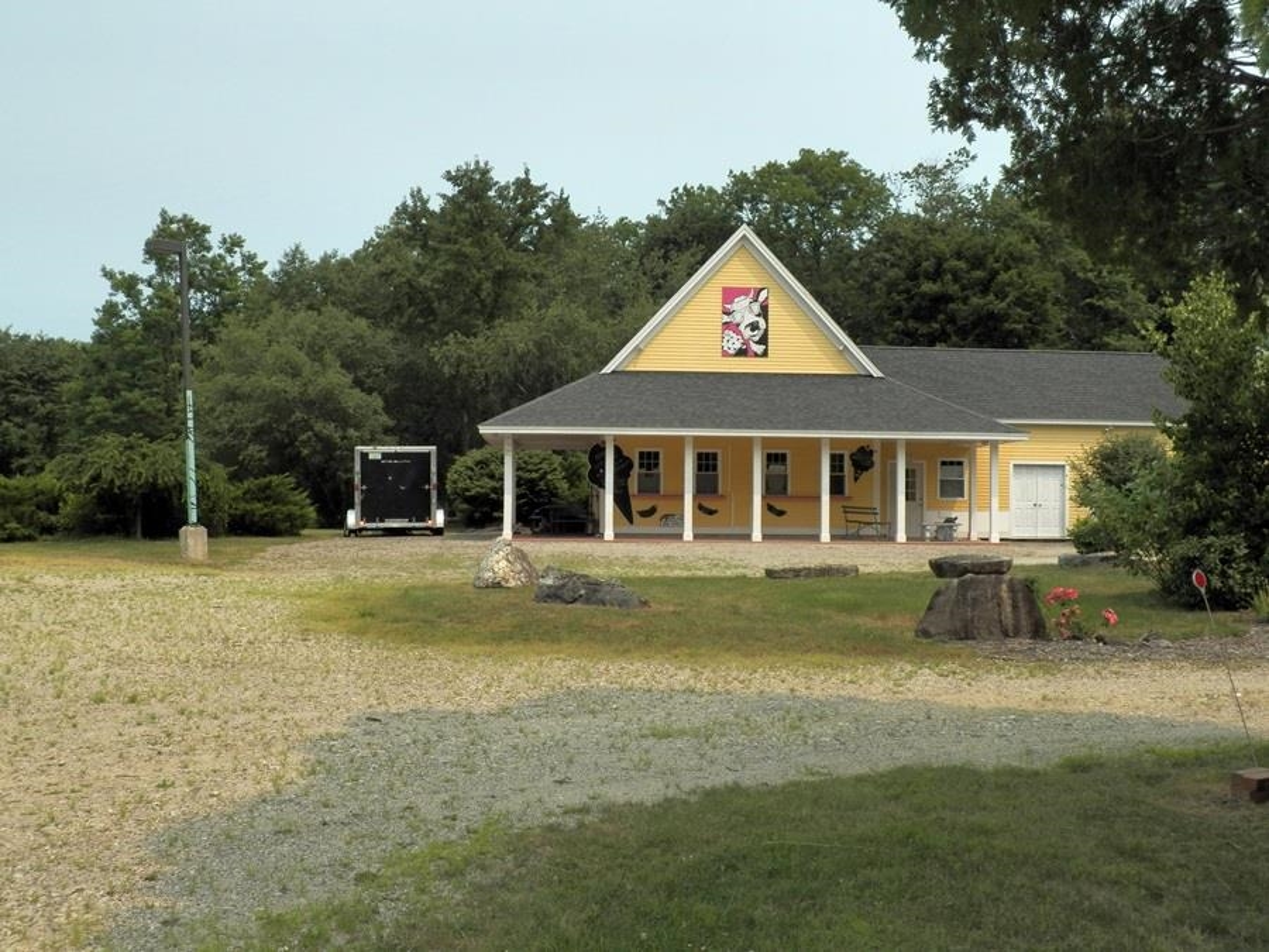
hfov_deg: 52.6
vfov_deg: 40.7
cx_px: 634
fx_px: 1283
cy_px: 476
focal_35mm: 35
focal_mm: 6.3
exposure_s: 1/1600
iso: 125
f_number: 4
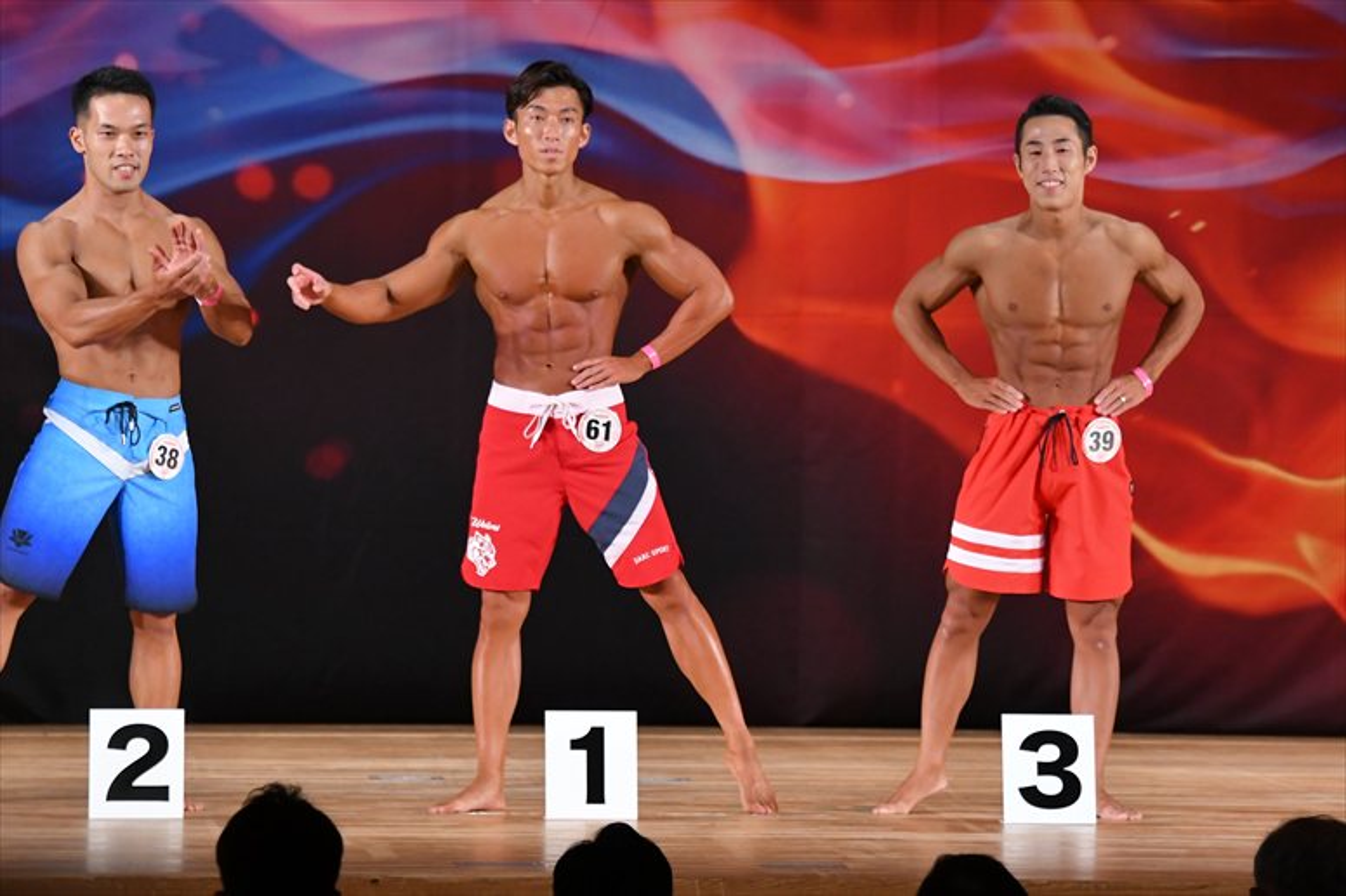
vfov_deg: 5.7
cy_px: 448
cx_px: 673
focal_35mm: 240
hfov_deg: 8.6
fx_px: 8969
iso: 3200
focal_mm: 160
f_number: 5.6
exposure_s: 1/400
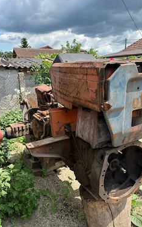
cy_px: 116
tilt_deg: -14.4
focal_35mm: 27
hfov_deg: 46.0
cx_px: 63
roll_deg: -0.5
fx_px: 167
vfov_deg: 68.4
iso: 80
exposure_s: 1/1585
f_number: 1.78
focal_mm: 6.76
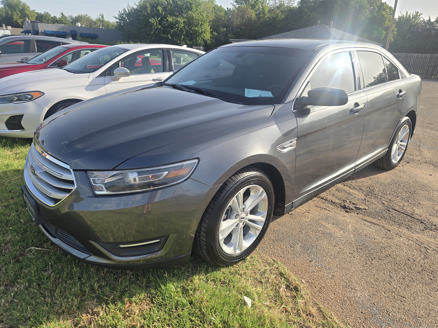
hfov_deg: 73.9
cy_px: 164
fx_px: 291
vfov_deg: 58.9
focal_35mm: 23
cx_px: 219
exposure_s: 1/528
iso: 12
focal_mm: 6.3
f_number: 1.7
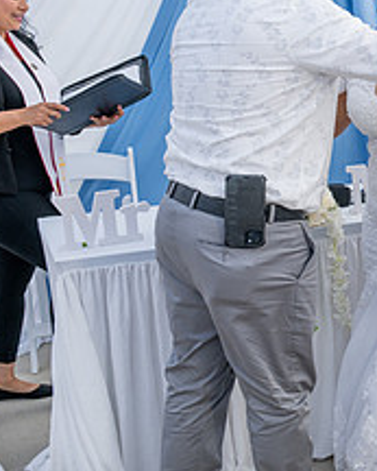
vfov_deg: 24.4
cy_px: 195
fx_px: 1087
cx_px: 599
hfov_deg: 17.3
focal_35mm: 78
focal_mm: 31
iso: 200
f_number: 8
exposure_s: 1/125
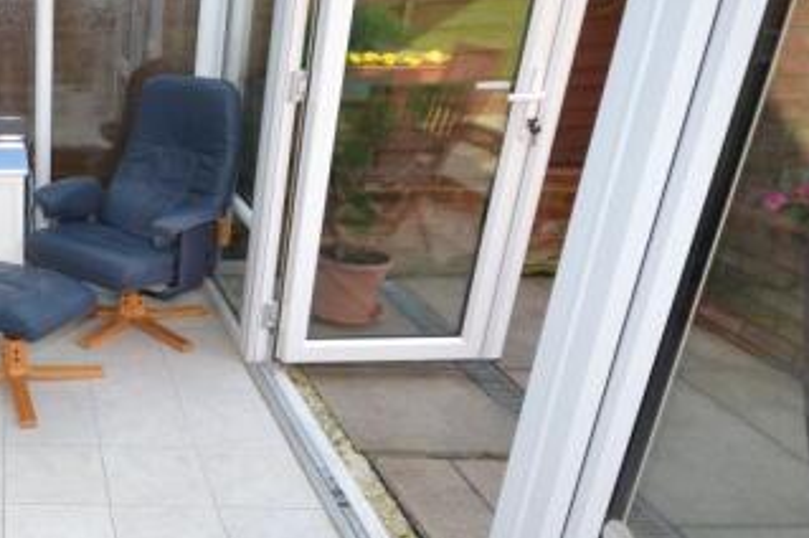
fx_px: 831
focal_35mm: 37
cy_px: 260
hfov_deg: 44.2
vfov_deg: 35.9
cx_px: -1
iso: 220
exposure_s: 1/125
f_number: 5.6
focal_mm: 12
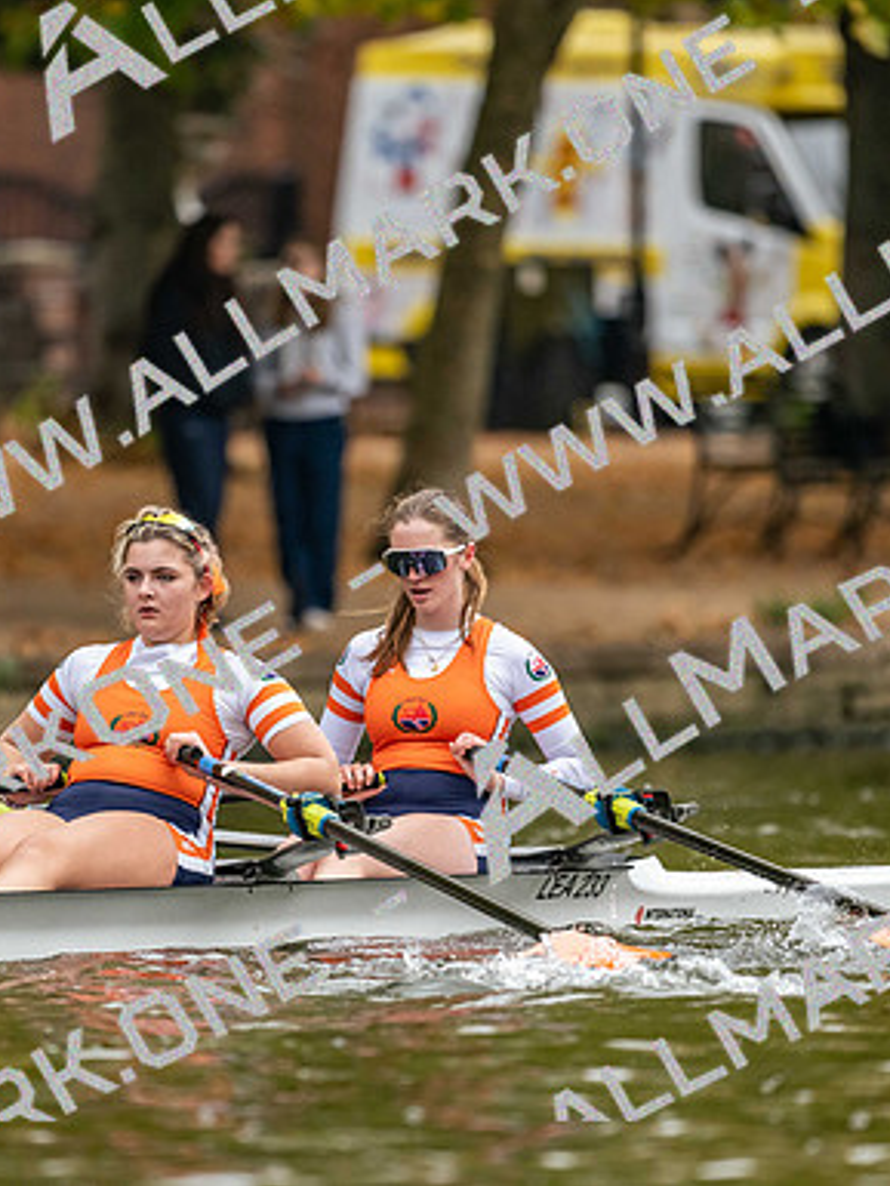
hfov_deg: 2.6
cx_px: 209
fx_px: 19872
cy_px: 593
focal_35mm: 580
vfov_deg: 3.4
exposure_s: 1/2500
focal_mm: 400
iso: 2200
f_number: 4.5
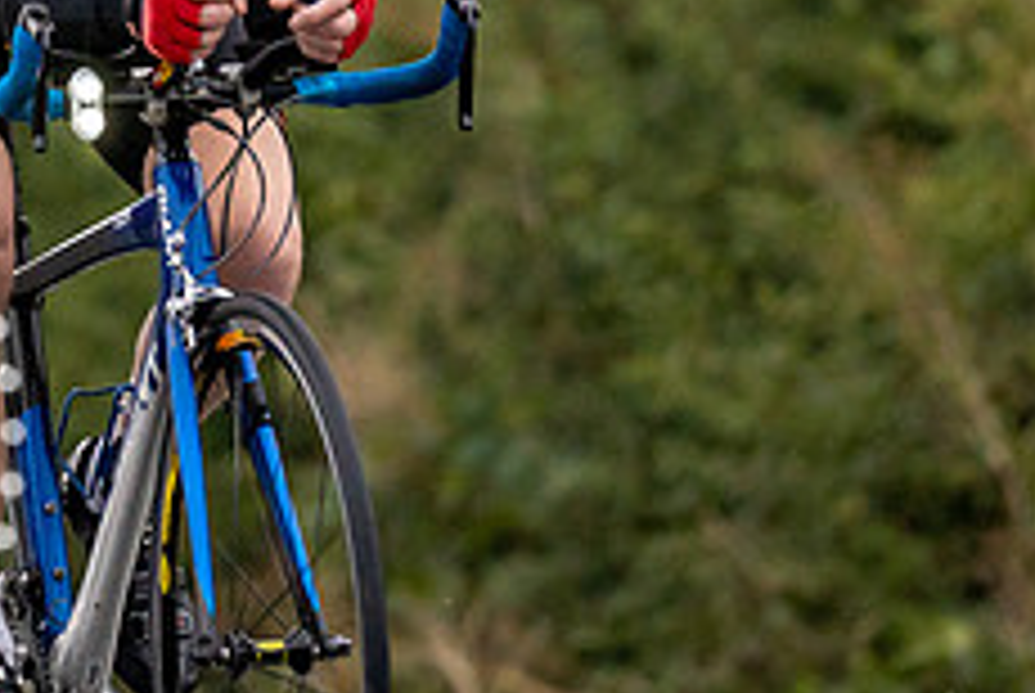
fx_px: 25130
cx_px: -28
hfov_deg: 2.4
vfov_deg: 1.6
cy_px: -222
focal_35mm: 873
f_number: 3.2
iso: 1600
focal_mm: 200
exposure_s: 1/800
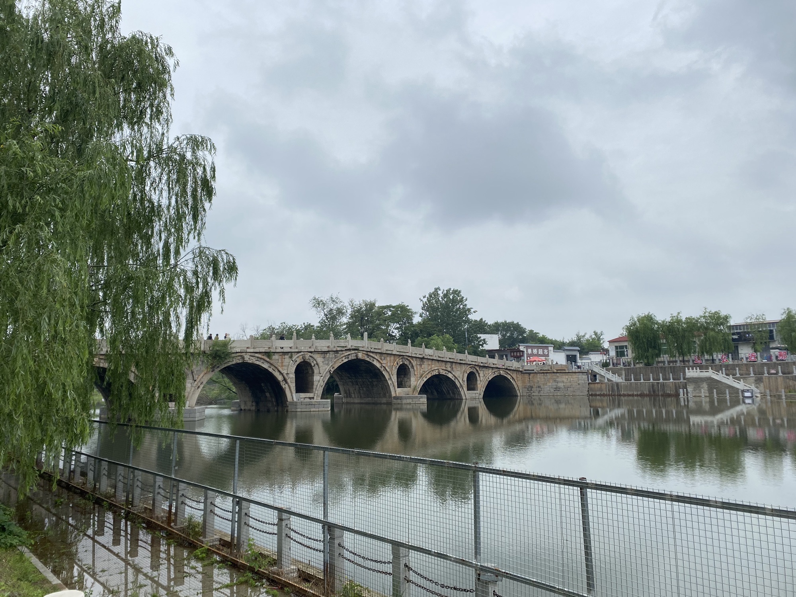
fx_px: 598
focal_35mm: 26
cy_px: 298
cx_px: 398
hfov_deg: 67.3
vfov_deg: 53.1
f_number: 1.8
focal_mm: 4.25
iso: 32
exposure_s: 1/2625
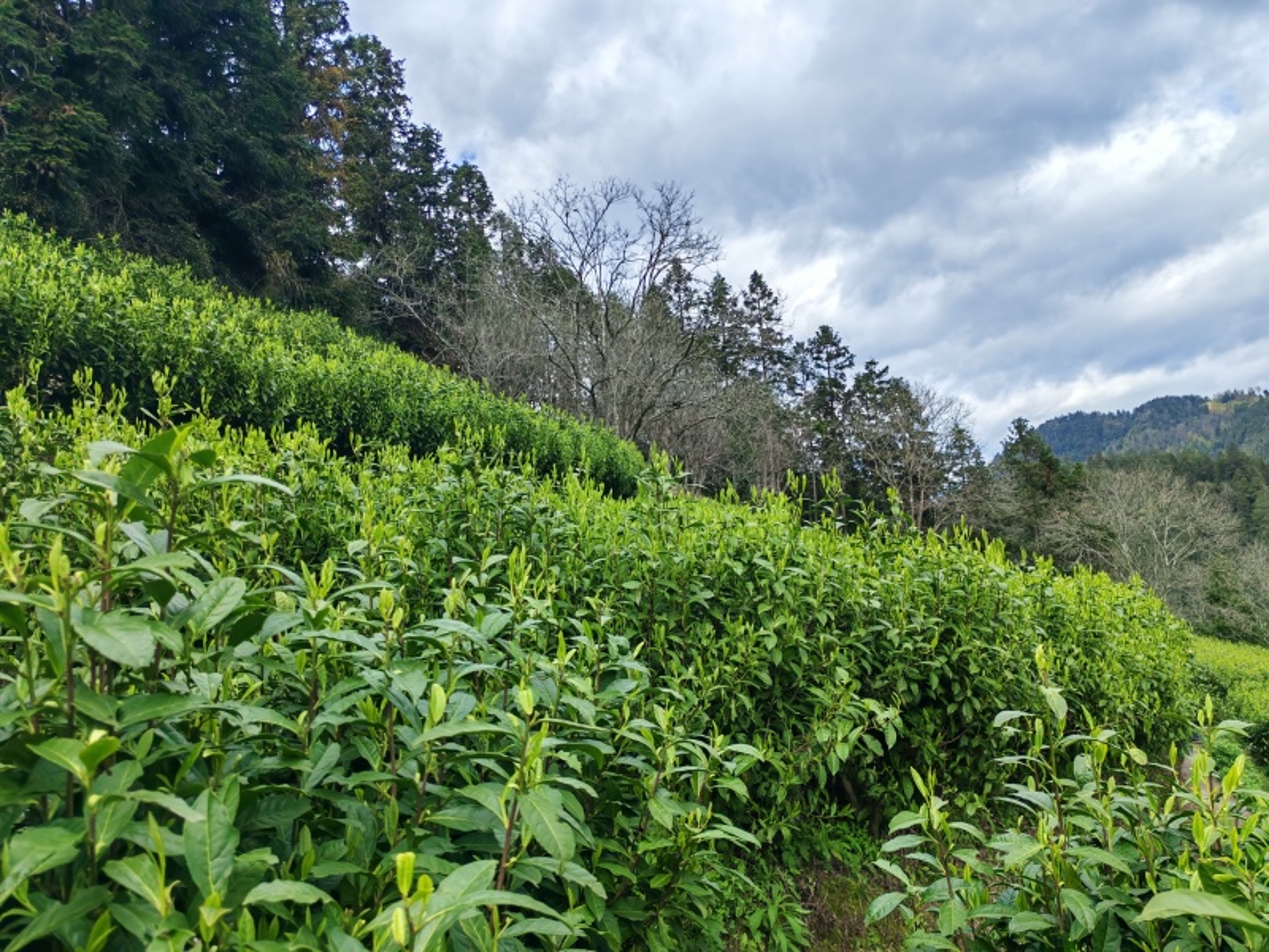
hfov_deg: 65.3
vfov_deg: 51.4
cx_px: 634
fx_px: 990
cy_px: 476
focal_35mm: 27
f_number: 1.95
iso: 50
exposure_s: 1/1600
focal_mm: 5.52
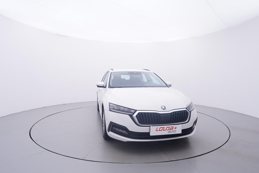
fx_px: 162
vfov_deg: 56.2
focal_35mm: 22
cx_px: 130
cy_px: 86
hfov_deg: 77.3
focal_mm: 15
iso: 200
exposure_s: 1/80
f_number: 5
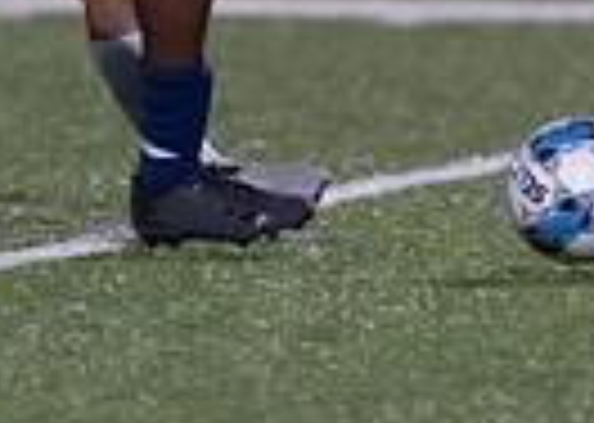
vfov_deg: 1.0
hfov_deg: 1.4
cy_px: -141
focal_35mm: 1435
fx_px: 24184
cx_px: 88
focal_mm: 200
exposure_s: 1/1000
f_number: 2.8
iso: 2500
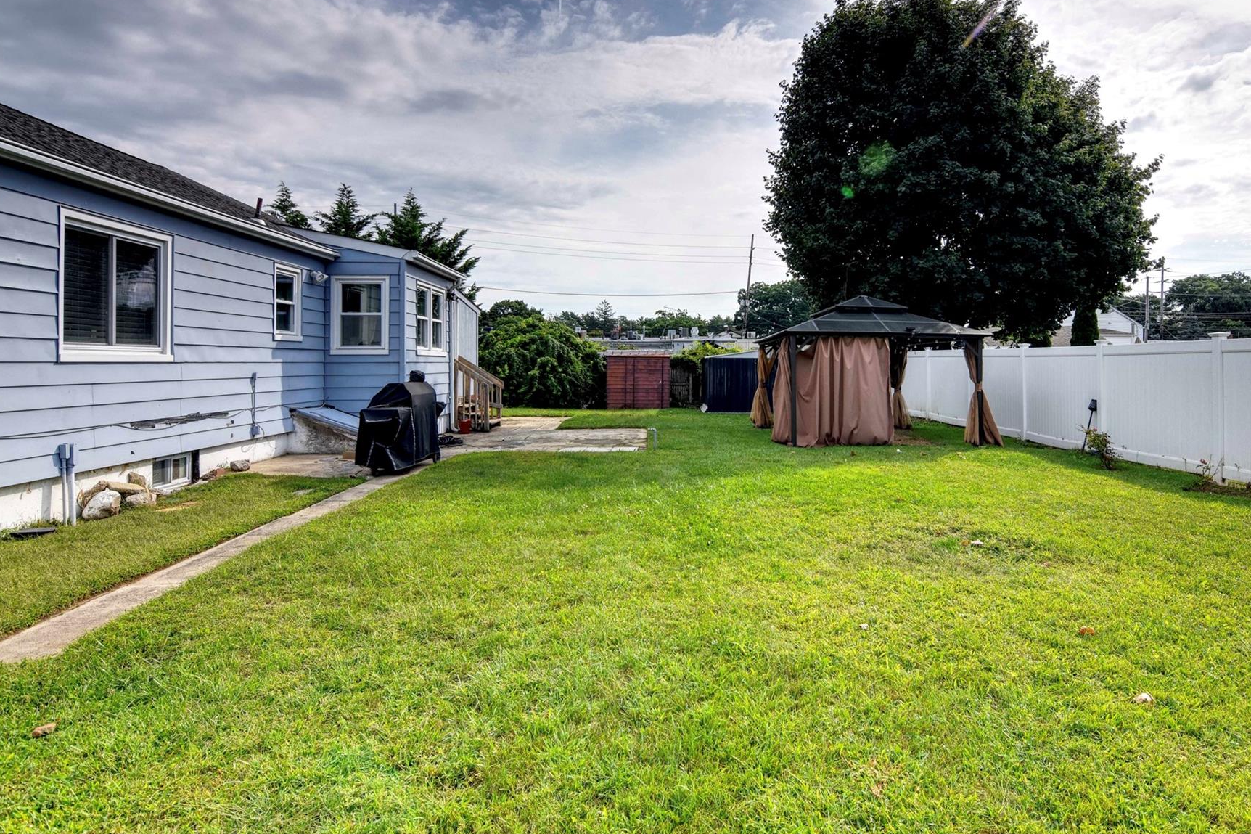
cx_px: 723
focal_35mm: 20
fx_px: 681
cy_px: 356
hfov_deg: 84.5
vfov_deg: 62.7
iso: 320
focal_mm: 11
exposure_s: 1/1250
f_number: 9
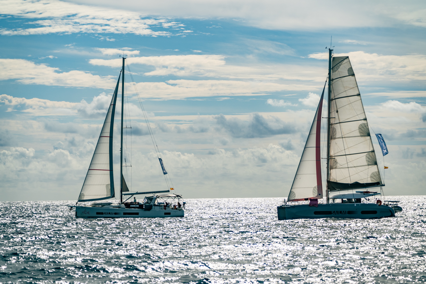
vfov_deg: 9.8
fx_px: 1657
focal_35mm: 140
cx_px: 213
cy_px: 142
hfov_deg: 14.7
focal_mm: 140
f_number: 6.3
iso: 250
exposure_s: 1/1250
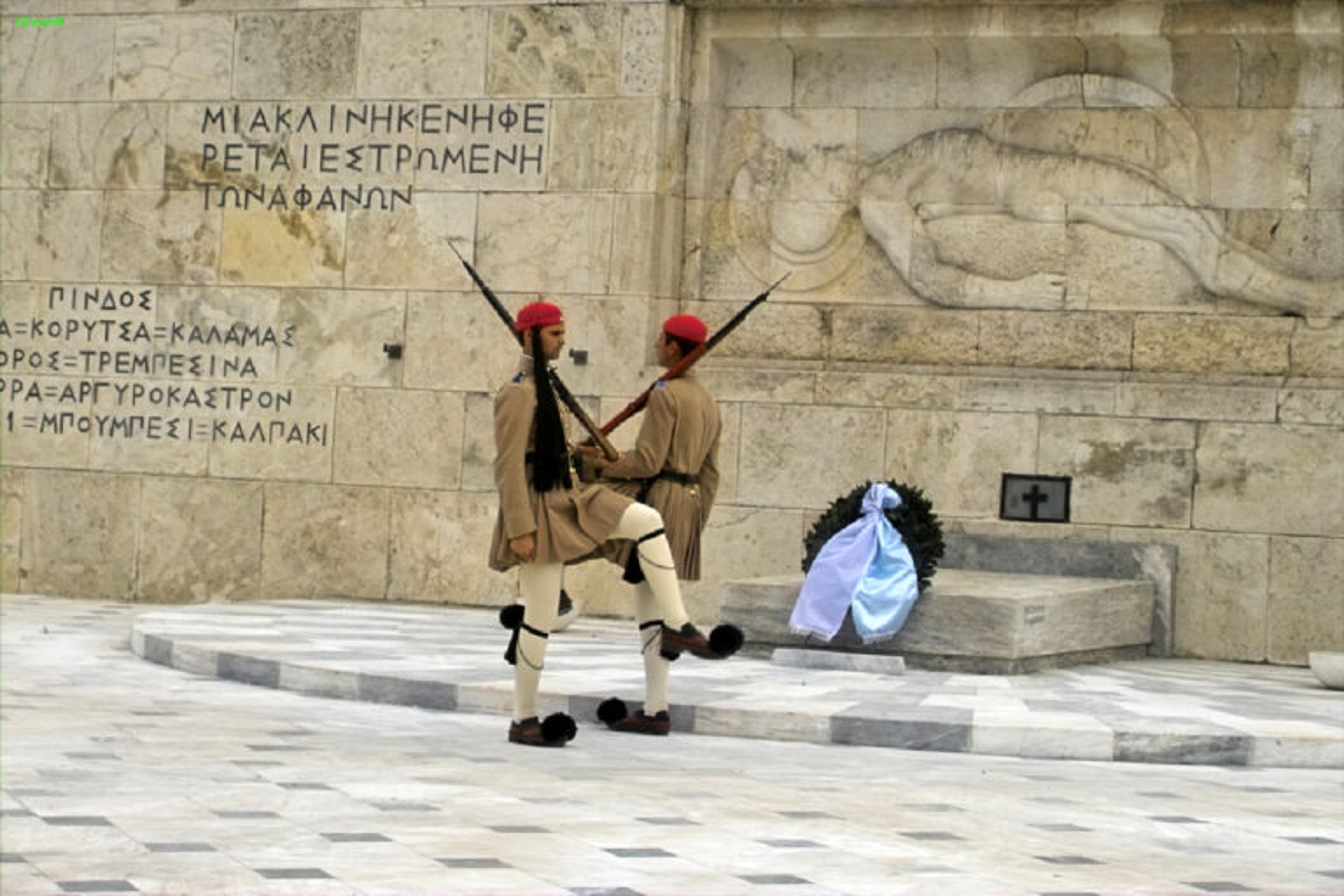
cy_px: 448
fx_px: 3173
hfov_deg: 23.9
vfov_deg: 16.1
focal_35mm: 85
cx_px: 672
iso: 200
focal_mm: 50
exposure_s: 1/200
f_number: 11
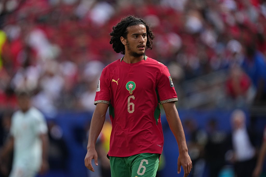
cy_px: 88
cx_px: 133
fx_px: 4434
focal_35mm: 600
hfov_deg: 3.4
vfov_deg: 2.3
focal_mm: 600
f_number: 4
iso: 800
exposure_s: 1/2500
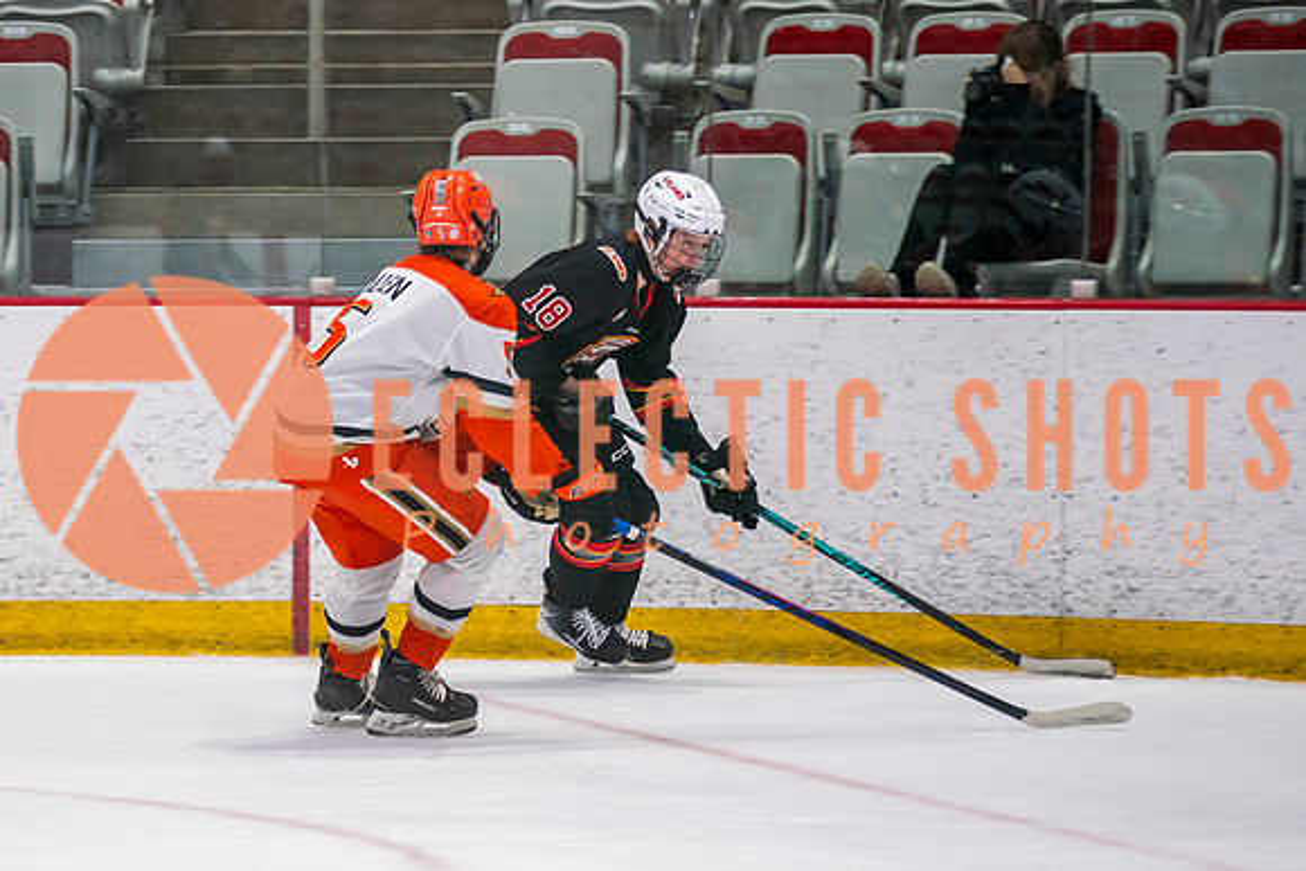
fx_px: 9899
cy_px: 495
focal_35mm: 273
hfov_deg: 7.5
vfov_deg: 5.0
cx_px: 378
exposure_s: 1/640
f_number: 2.8
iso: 800
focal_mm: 155
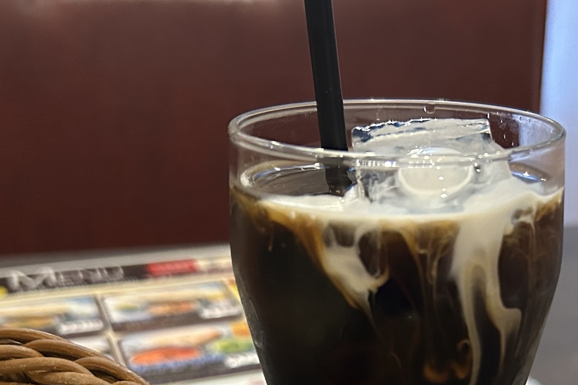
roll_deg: -0.5
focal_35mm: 56
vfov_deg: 22.8
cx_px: 407
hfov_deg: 35.1
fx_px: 899
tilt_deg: -27.0
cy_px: 418
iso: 500
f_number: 1.5
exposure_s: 1/50
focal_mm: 5.7
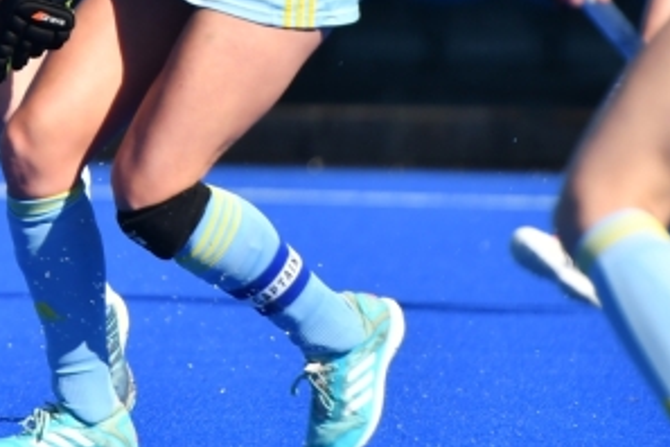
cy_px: -80
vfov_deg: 0.9
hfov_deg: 1.4
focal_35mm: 1507
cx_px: -20
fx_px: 28045
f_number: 4
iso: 160
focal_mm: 280
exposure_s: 1/1600
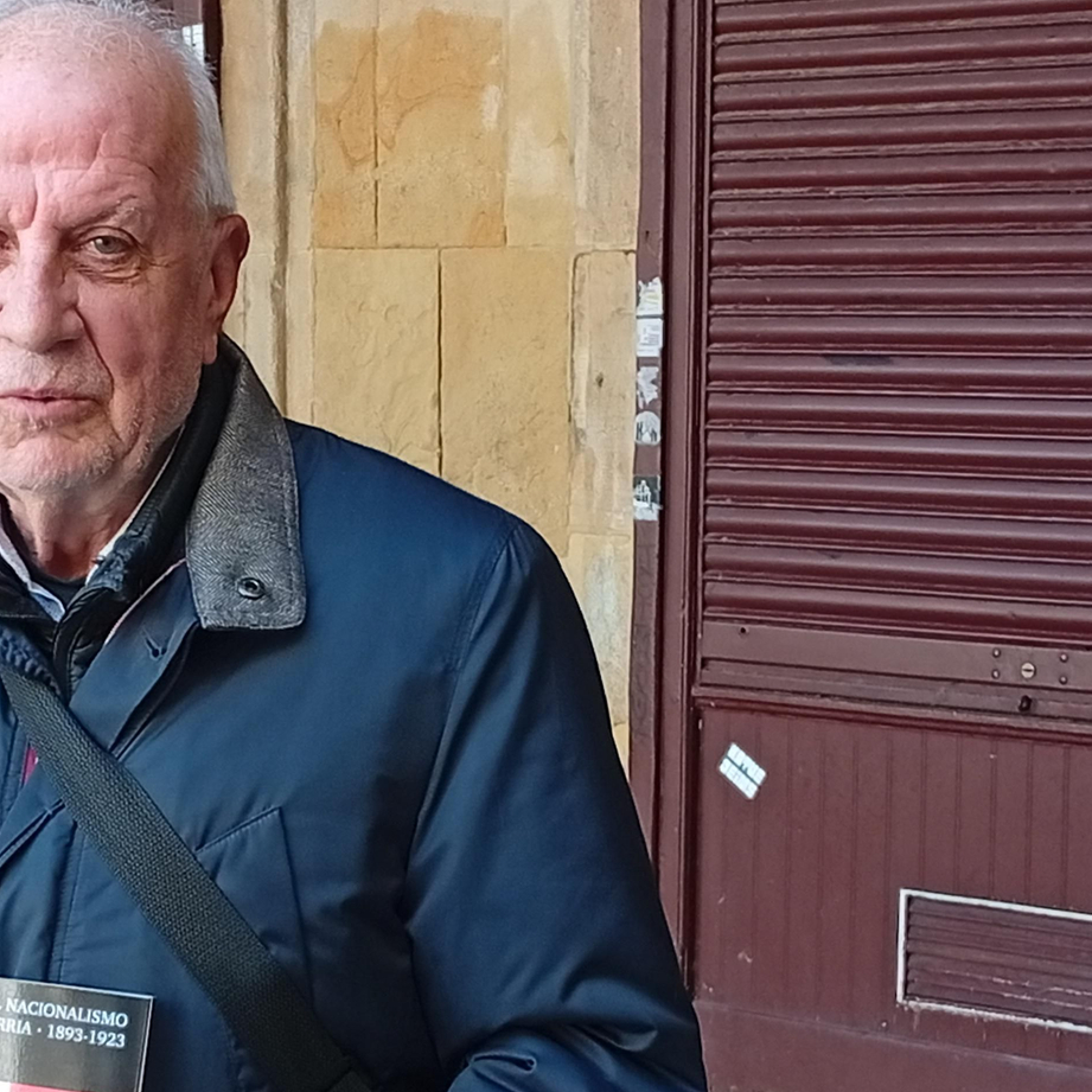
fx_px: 3569
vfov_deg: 17.4
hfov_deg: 17.3
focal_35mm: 100
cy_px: 704
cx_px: 356
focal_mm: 3.96
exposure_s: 1/50
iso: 99
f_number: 1.8
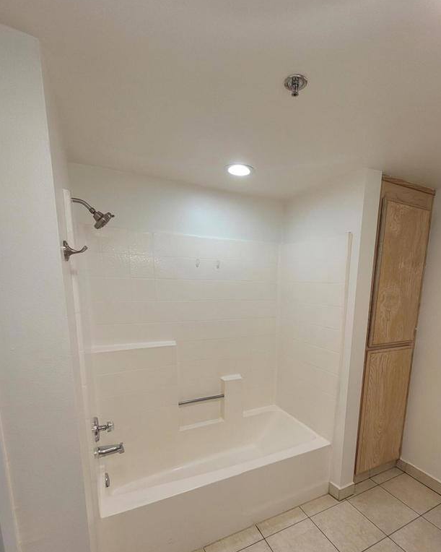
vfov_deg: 88.2
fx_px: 277
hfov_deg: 76.1
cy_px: 337
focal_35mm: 17
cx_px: 264
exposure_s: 1/120
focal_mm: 1.74
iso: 80
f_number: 2.2
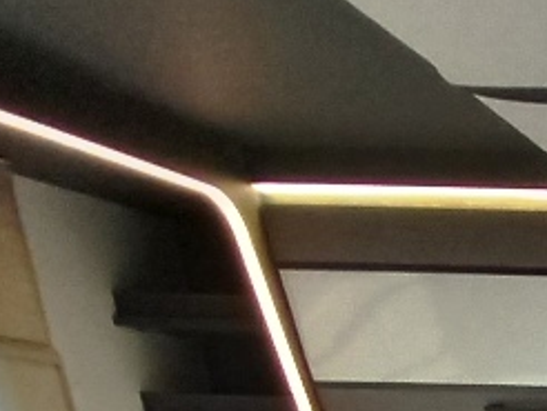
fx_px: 1076
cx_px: 1041
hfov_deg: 19.4
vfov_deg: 15.2
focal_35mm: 68
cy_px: 924
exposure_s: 1/100
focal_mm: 1.13
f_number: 2.2
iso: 100
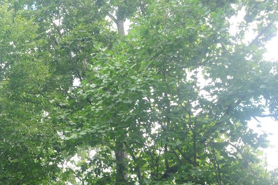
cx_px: -60
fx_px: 4051
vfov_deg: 2.6
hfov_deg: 3.9
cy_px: 153
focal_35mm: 525
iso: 1250
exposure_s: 1/60
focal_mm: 200
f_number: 32
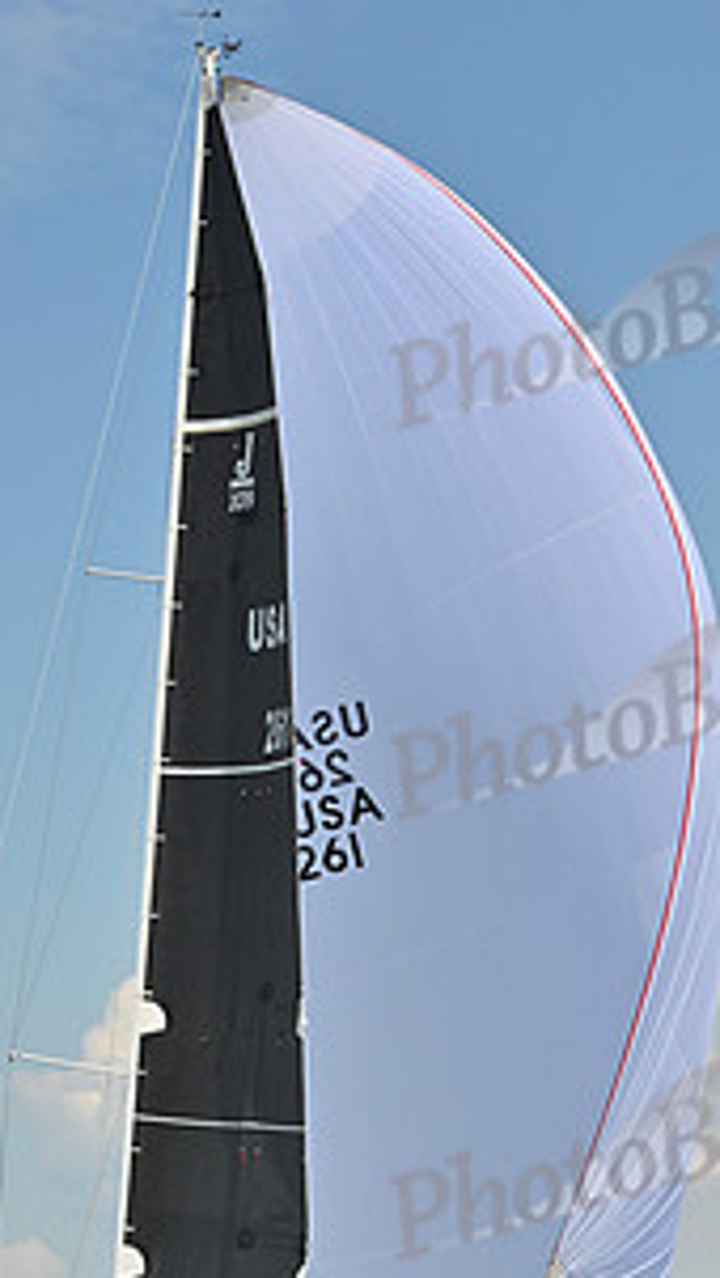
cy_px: 990
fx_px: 4783
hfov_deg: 8.6
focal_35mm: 141
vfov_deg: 15.2
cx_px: 172
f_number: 9
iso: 320
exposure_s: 1/1600
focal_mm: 70
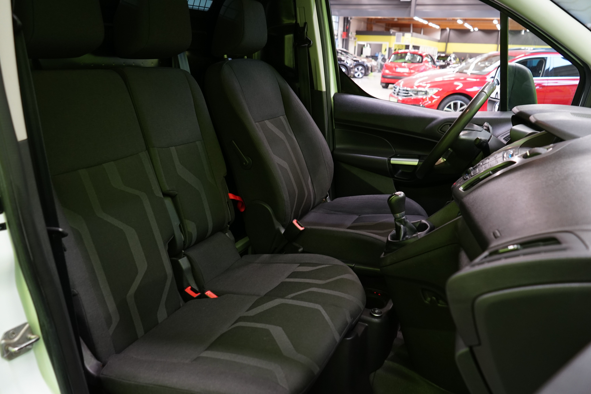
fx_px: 476
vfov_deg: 45.0
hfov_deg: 63.7
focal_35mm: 29
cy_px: 197
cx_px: 296
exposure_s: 1/13
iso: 800
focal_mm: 29
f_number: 4.5
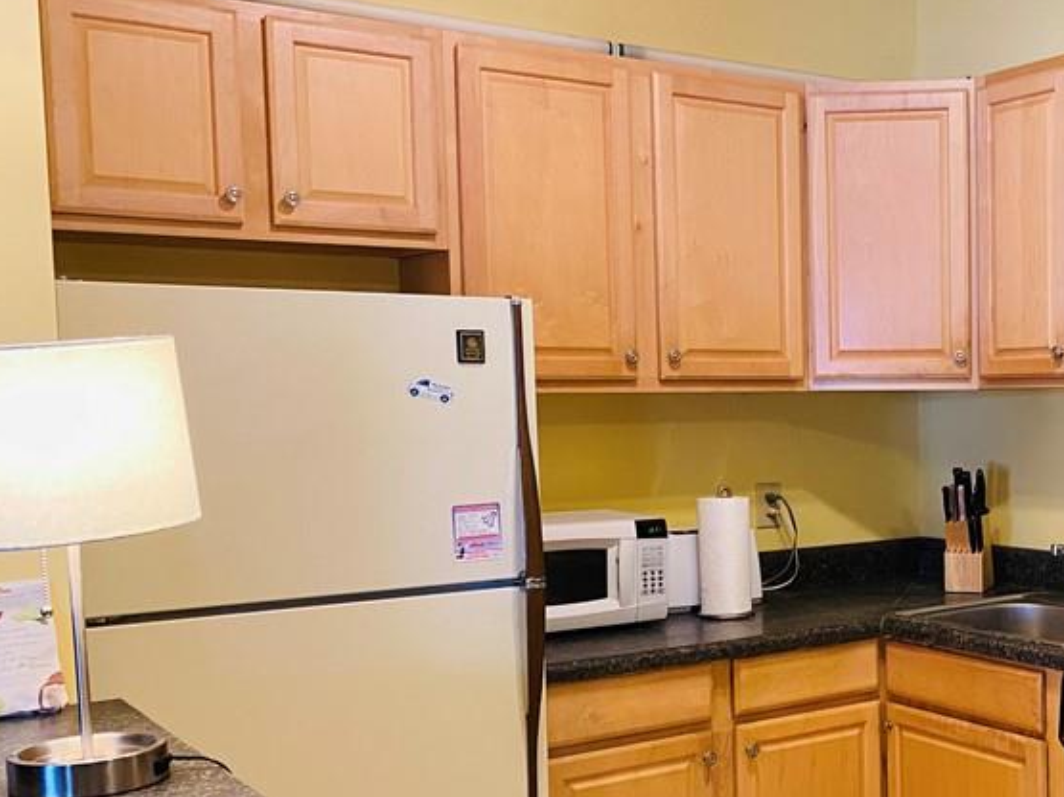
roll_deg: +0.3
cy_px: 521
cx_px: 941
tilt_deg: -4.2
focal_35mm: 48
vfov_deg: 30.1
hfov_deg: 37.3
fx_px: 1475
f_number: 1.8
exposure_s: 1/60
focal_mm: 4.25
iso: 320
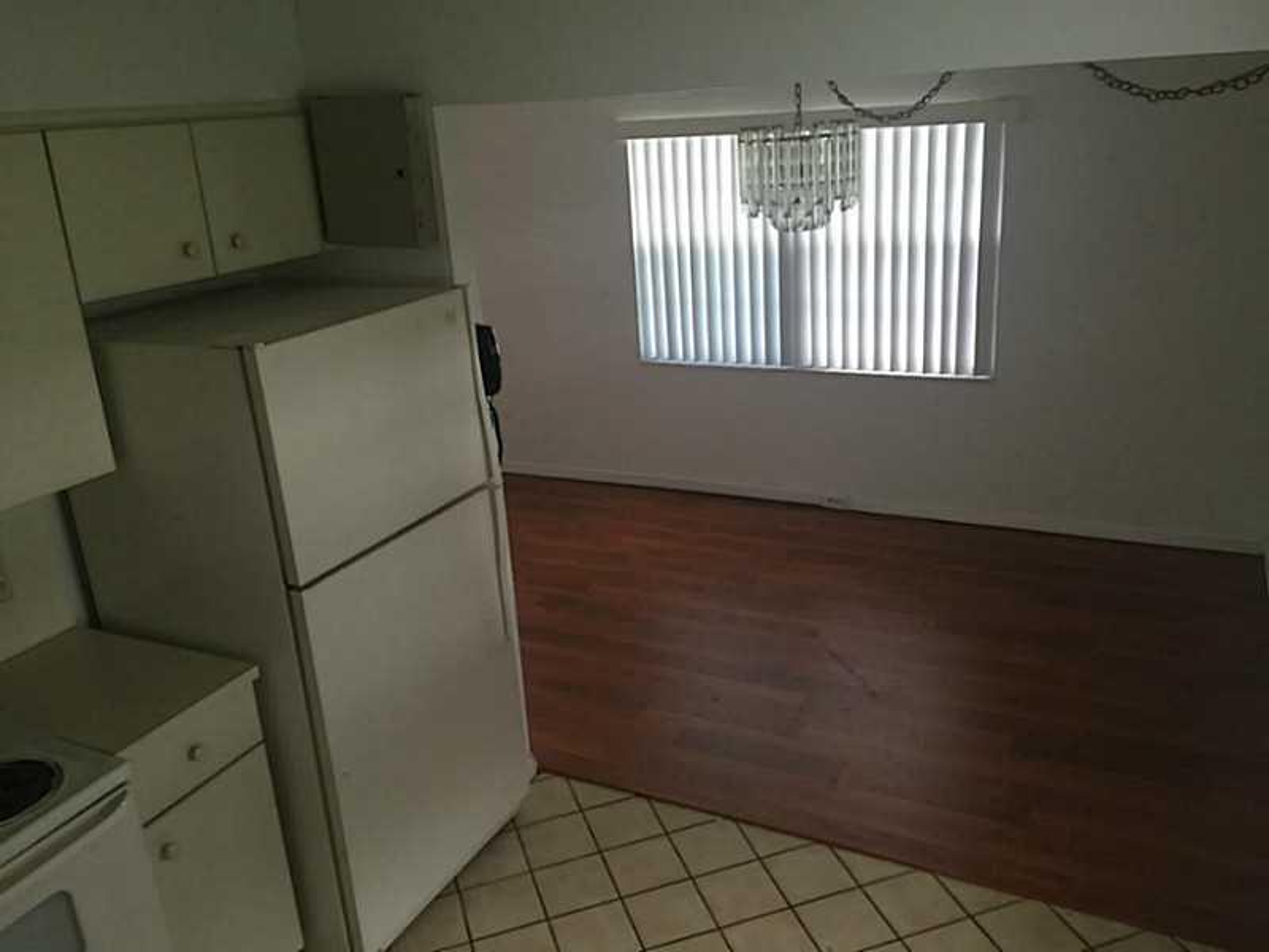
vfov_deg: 48.2
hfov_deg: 61.7
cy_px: 476
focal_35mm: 29
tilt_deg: -18.4
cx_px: 634
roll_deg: +2.9
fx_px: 1063
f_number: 2.2
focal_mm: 4.15
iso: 32
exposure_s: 1/15
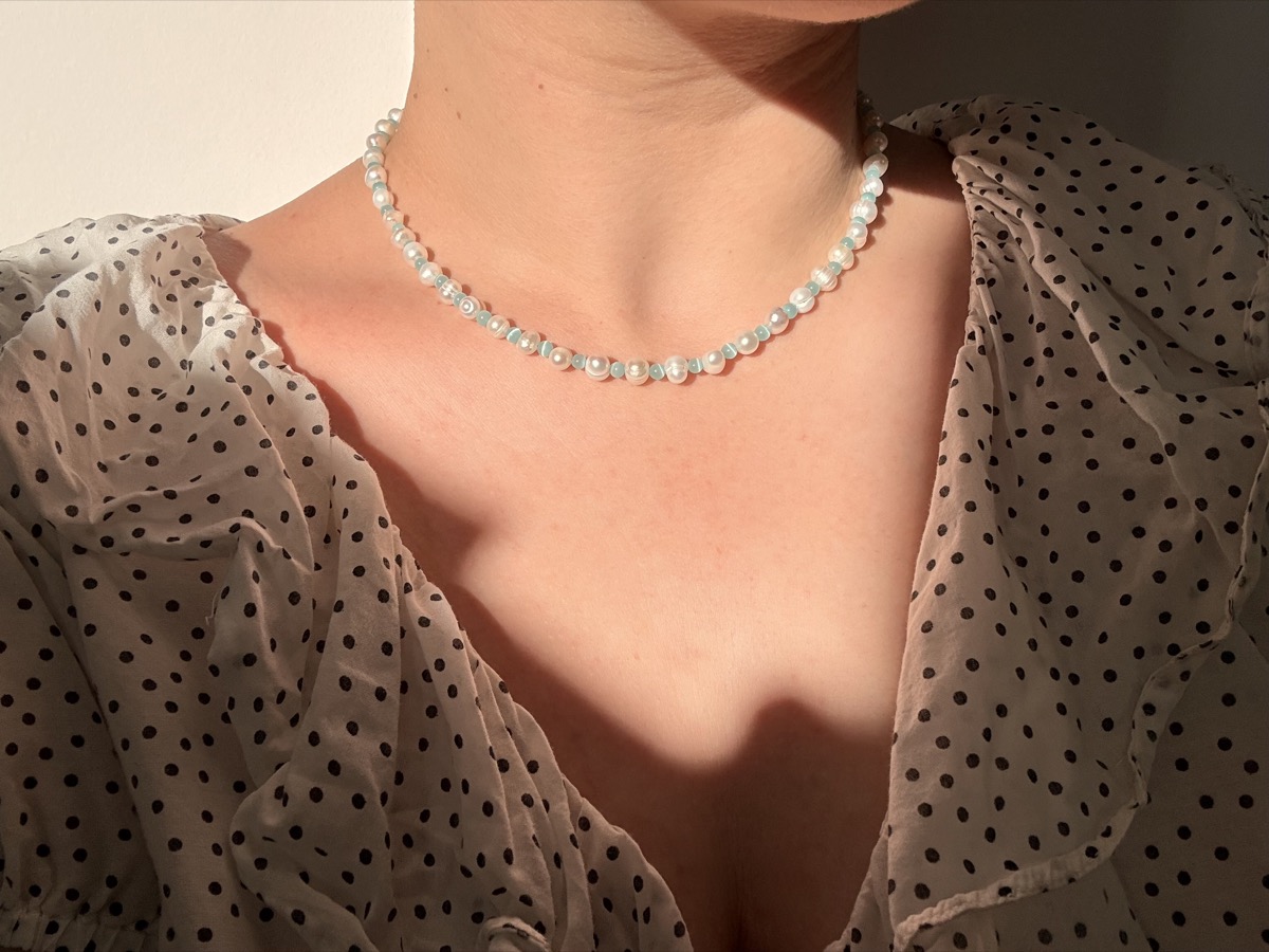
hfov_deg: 60.0
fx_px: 1100
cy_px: 476
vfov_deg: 46.8
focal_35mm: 30
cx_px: 634
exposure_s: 1/2155
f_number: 1.9
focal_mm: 2.69
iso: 25
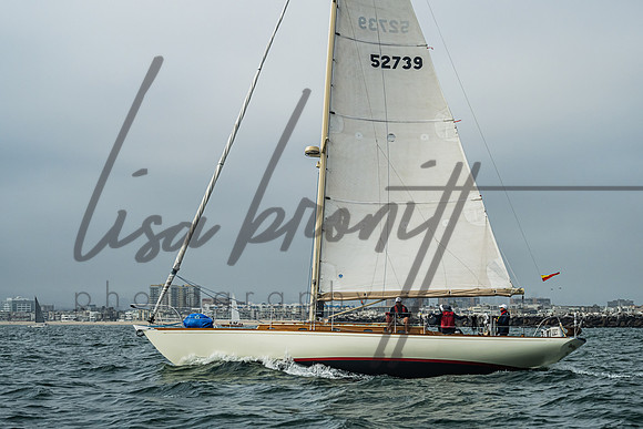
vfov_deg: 16.0
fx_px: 1524
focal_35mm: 85
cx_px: 322
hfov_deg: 23.8
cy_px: 214
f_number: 6
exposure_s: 1/1600
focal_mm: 71
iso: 500
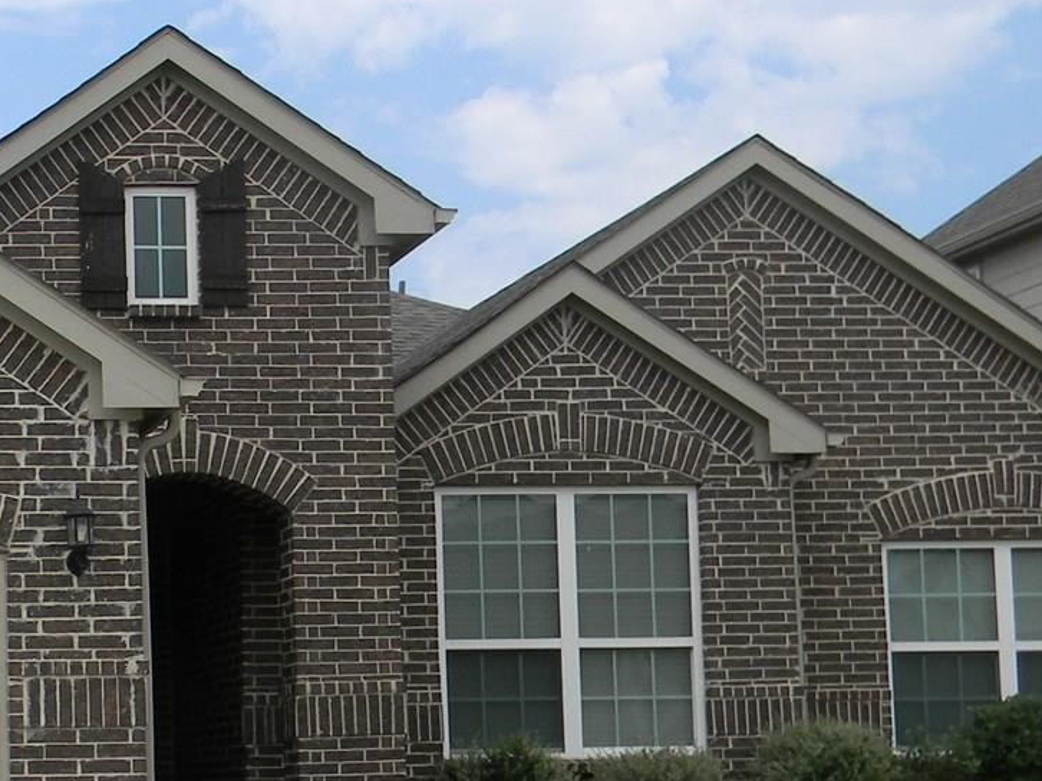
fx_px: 2377
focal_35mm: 79
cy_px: 622
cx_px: -128
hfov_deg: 23.1
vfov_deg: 18.5
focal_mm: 5
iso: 80
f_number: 3.5
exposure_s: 1/846
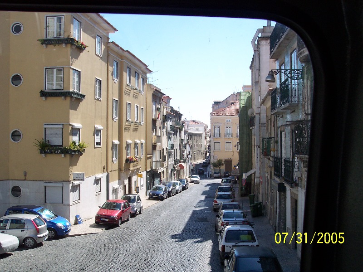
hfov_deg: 49.0
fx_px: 398
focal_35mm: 38
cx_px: 182
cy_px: 136
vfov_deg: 37.7
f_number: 4.8
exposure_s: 1/500
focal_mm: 8
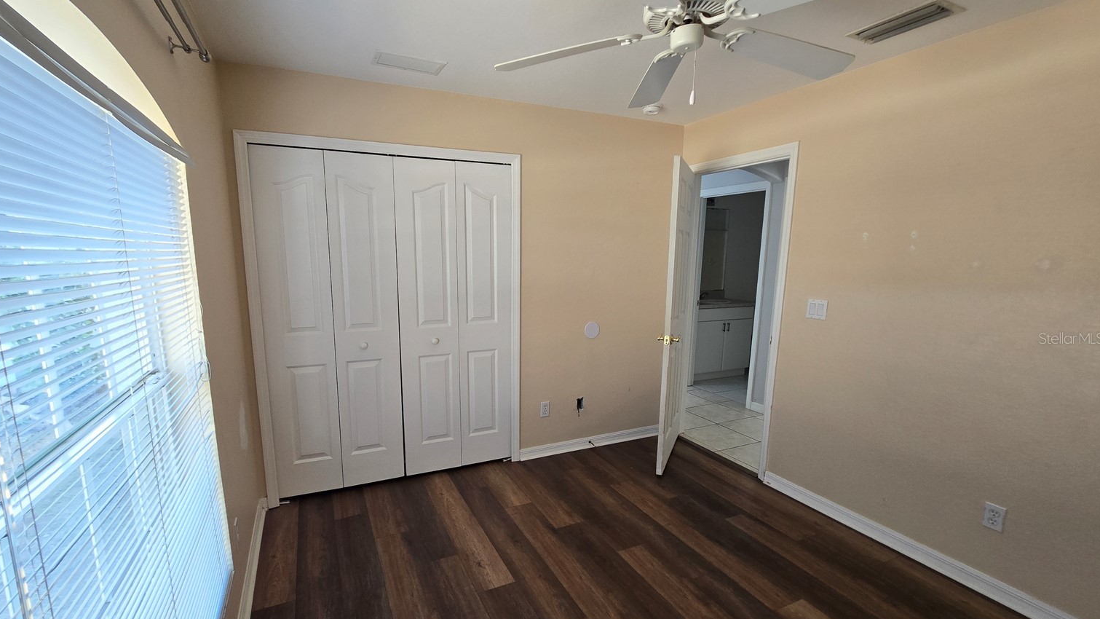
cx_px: 525
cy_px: 338
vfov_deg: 70.4
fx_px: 438
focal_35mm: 15
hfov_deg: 102.9
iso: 125
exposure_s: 1/60
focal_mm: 2.2
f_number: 2.2
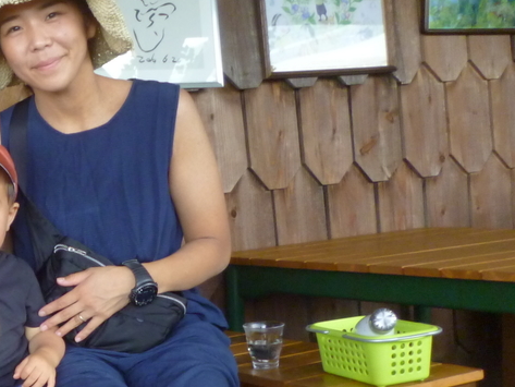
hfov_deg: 24.7
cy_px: 300
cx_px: -109
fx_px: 1057
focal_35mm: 71
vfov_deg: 20.5
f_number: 3.1
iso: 250
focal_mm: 5
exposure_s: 1/60
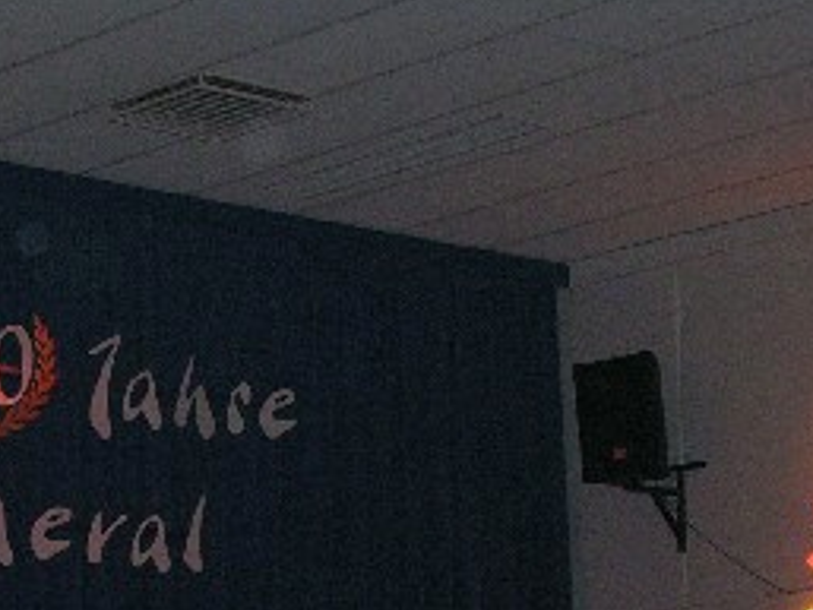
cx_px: 323
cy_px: 932
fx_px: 3360
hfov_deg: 13.8
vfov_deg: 10.0
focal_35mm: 143
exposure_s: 1/60.1
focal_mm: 11.8
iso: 200
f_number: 4.2
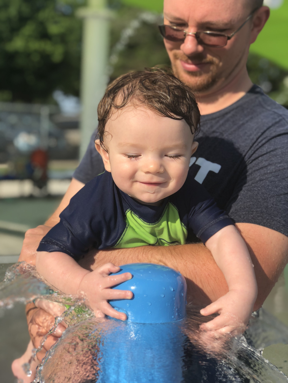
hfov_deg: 25.7
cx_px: 144
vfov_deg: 33.8
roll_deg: -3.7
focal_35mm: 57
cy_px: 192
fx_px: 632
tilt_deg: -6.0
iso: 20
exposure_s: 1/923
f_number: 2.8
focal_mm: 6.6
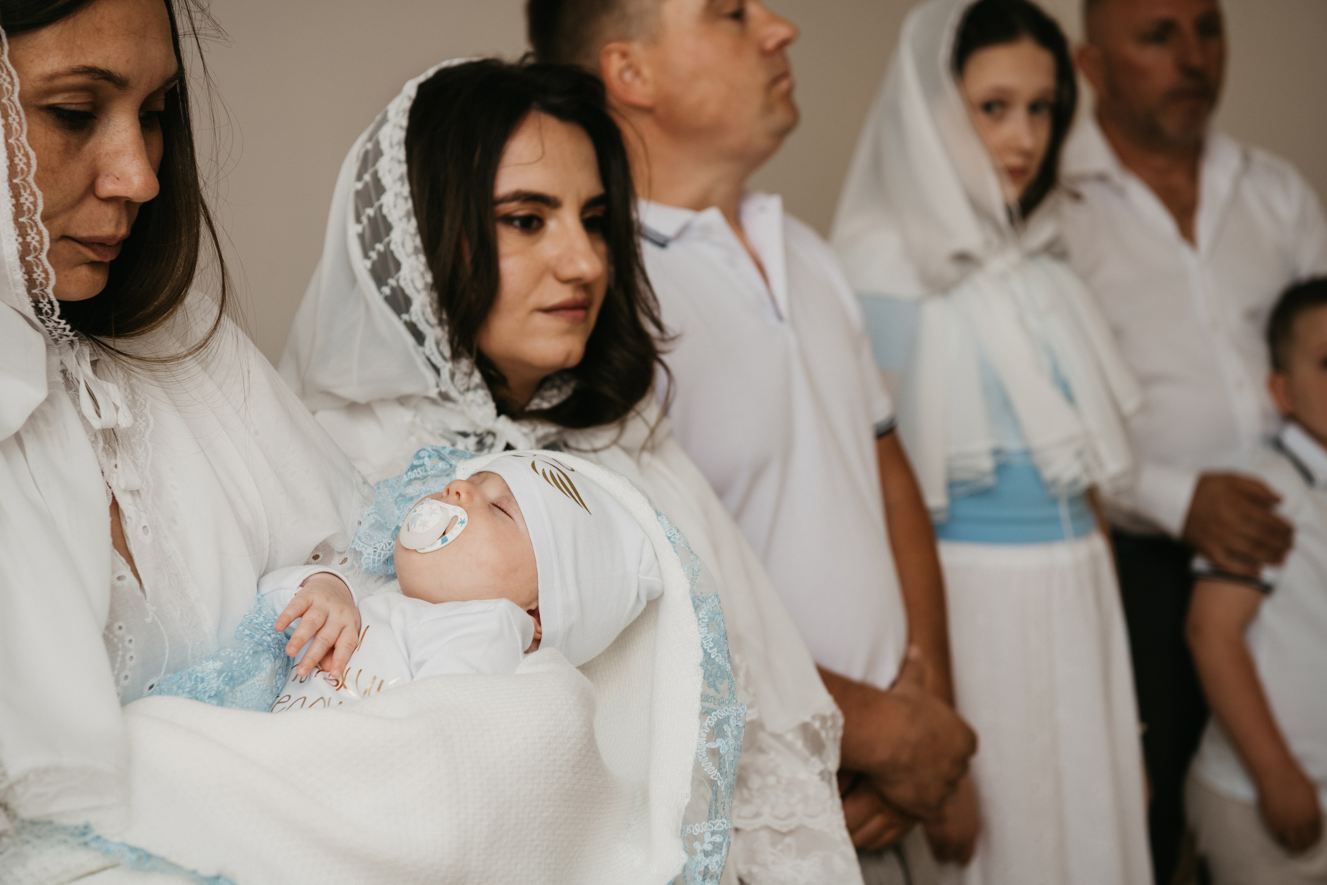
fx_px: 2580
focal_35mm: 70
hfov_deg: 28.8
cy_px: 442
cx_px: 664
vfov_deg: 19.5
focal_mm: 70
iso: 200
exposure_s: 1/160
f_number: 4.5
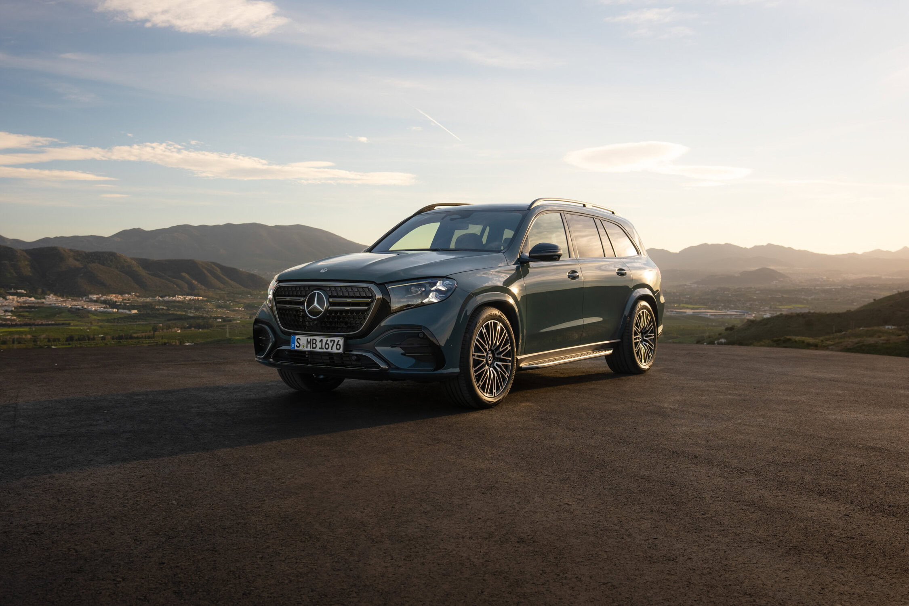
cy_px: 303
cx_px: 454
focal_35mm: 35
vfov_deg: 37.9
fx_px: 884
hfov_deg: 54.4
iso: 100
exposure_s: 1/250
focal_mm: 35
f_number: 5
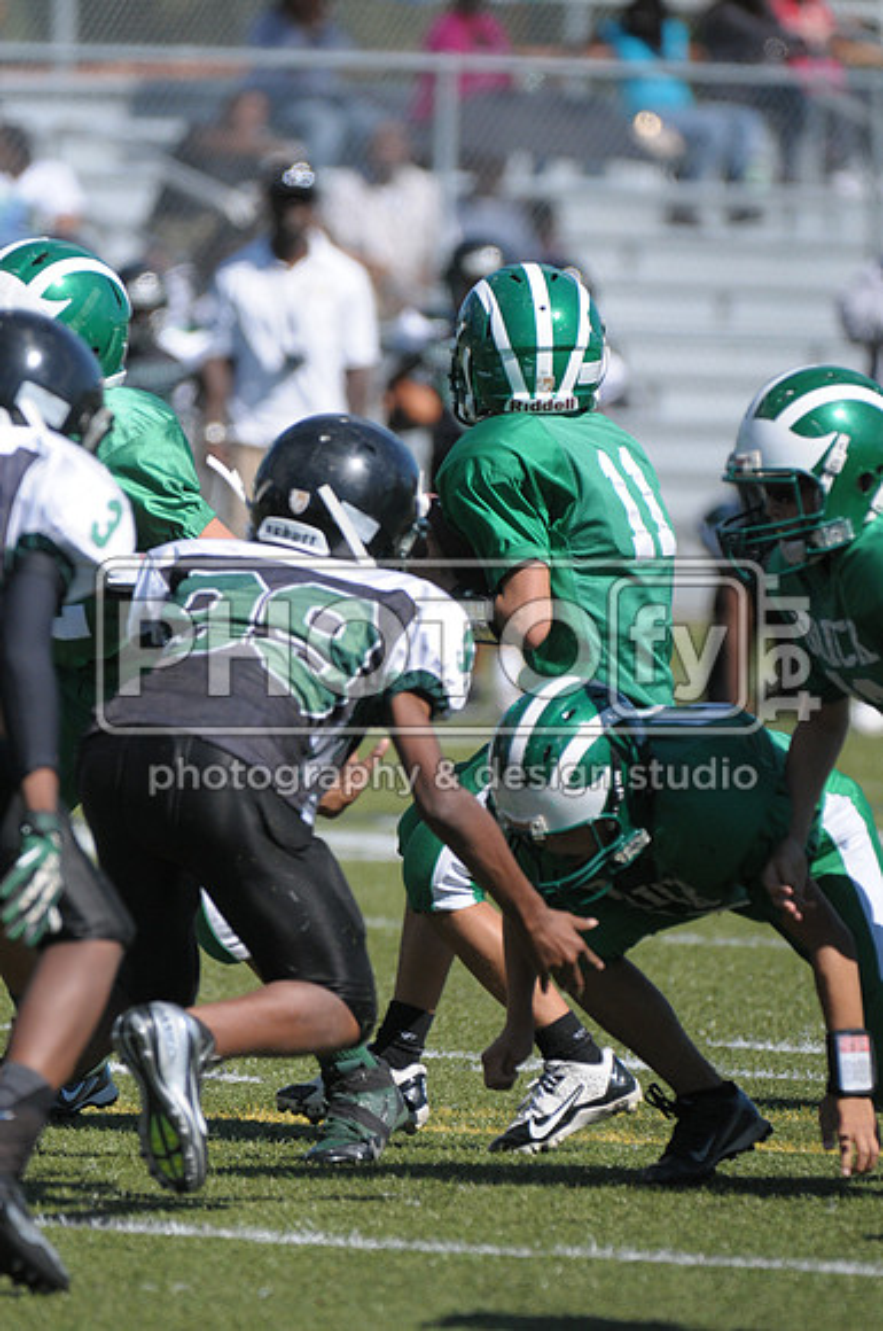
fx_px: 16051
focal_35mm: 435
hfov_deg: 3.2
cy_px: 666
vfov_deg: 4.7
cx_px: 442
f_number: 4
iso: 640
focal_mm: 290
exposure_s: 1/5000
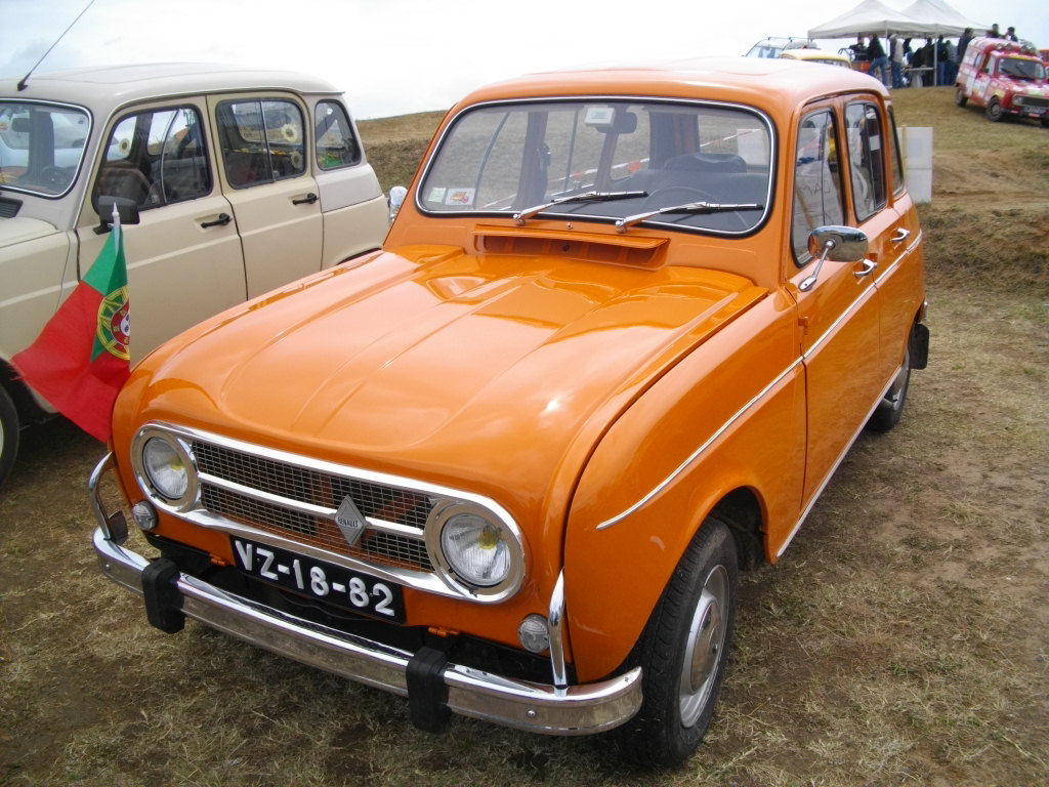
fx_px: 939
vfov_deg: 45.4
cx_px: 524
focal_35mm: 31
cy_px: 394
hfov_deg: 58.4
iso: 100
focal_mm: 5.7
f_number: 8.8
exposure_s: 1/125
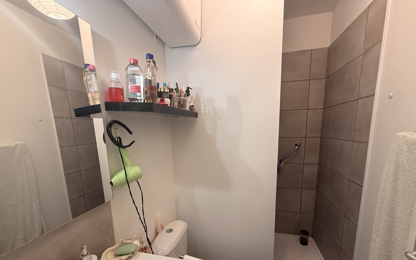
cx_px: 209
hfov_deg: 101.4
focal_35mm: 15
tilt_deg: -9.5
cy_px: 157
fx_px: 170
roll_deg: +1.6
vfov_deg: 74.0
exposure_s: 1/50
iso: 200
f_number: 2.2
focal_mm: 2.22
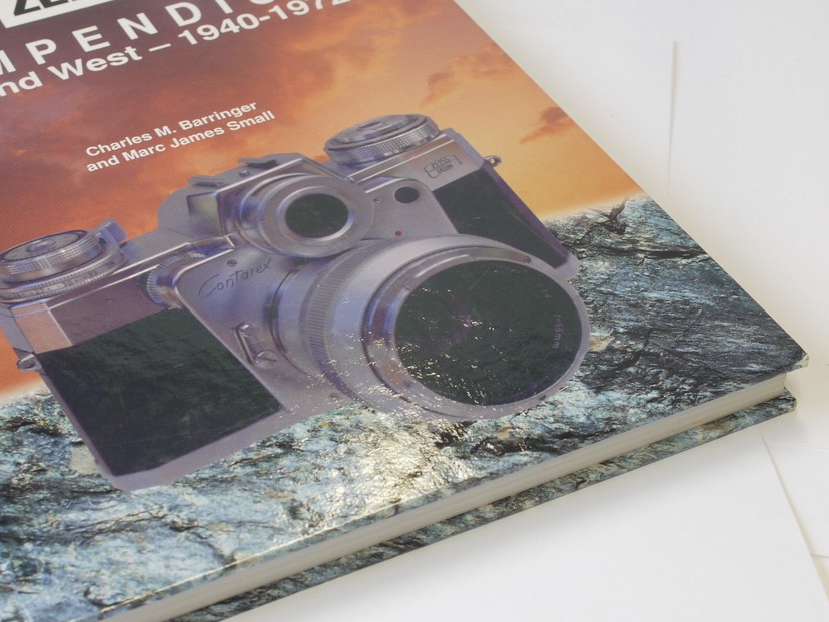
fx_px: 2084
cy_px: 274
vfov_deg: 17.0
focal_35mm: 87
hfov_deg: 22.4
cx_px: 253
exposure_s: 1/40
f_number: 7.1
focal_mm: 30
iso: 400
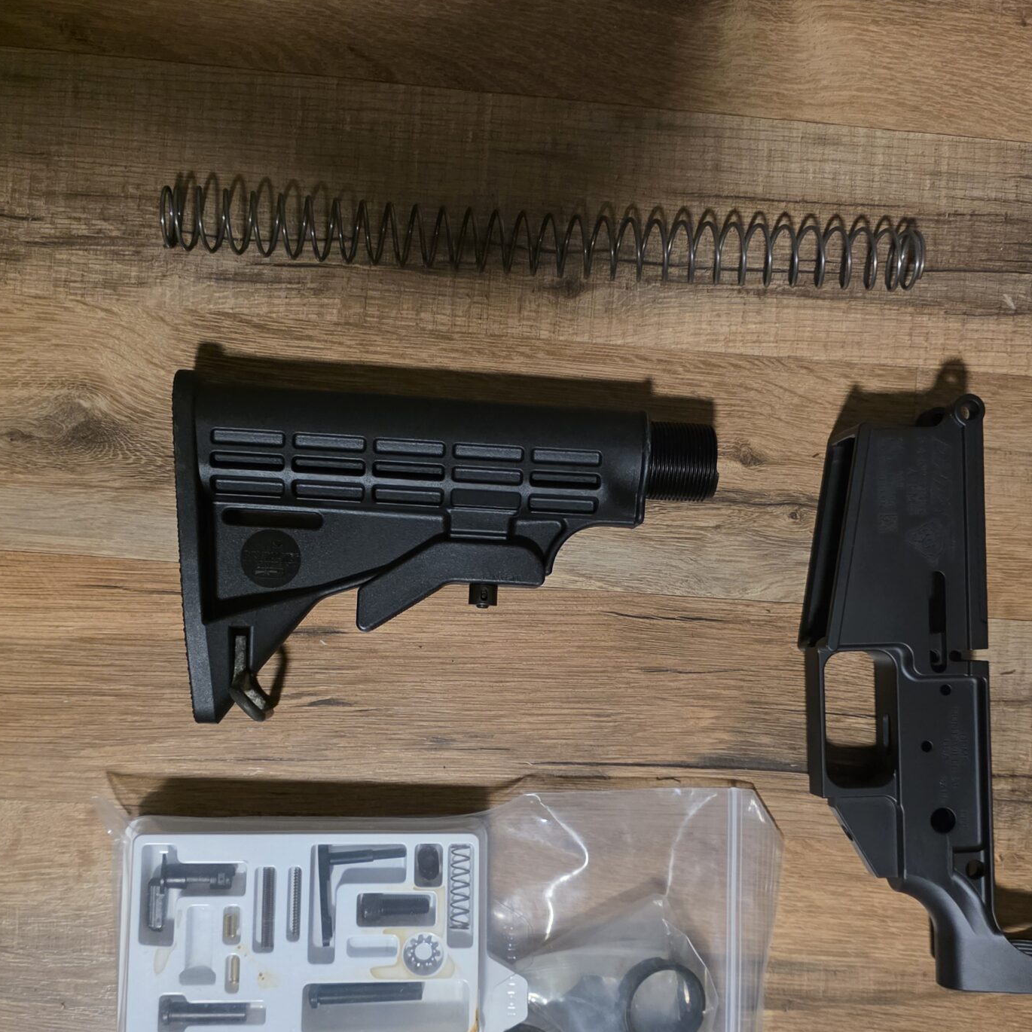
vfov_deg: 43.4
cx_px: 536
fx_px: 1282
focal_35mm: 38
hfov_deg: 43.9
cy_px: 660
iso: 1000
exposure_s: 1/120
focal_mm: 6.3
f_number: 1.7
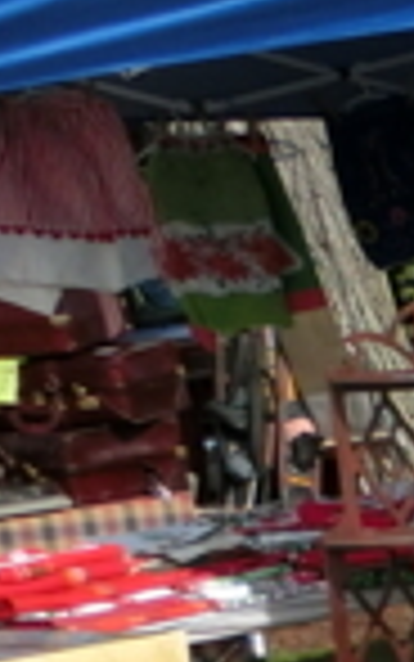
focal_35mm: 144
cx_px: 1485
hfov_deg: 7.4
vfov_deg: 13.6
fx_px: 2597
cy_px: 1009
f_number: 3.5
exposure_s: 1/1000
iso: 80
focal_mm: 4.5
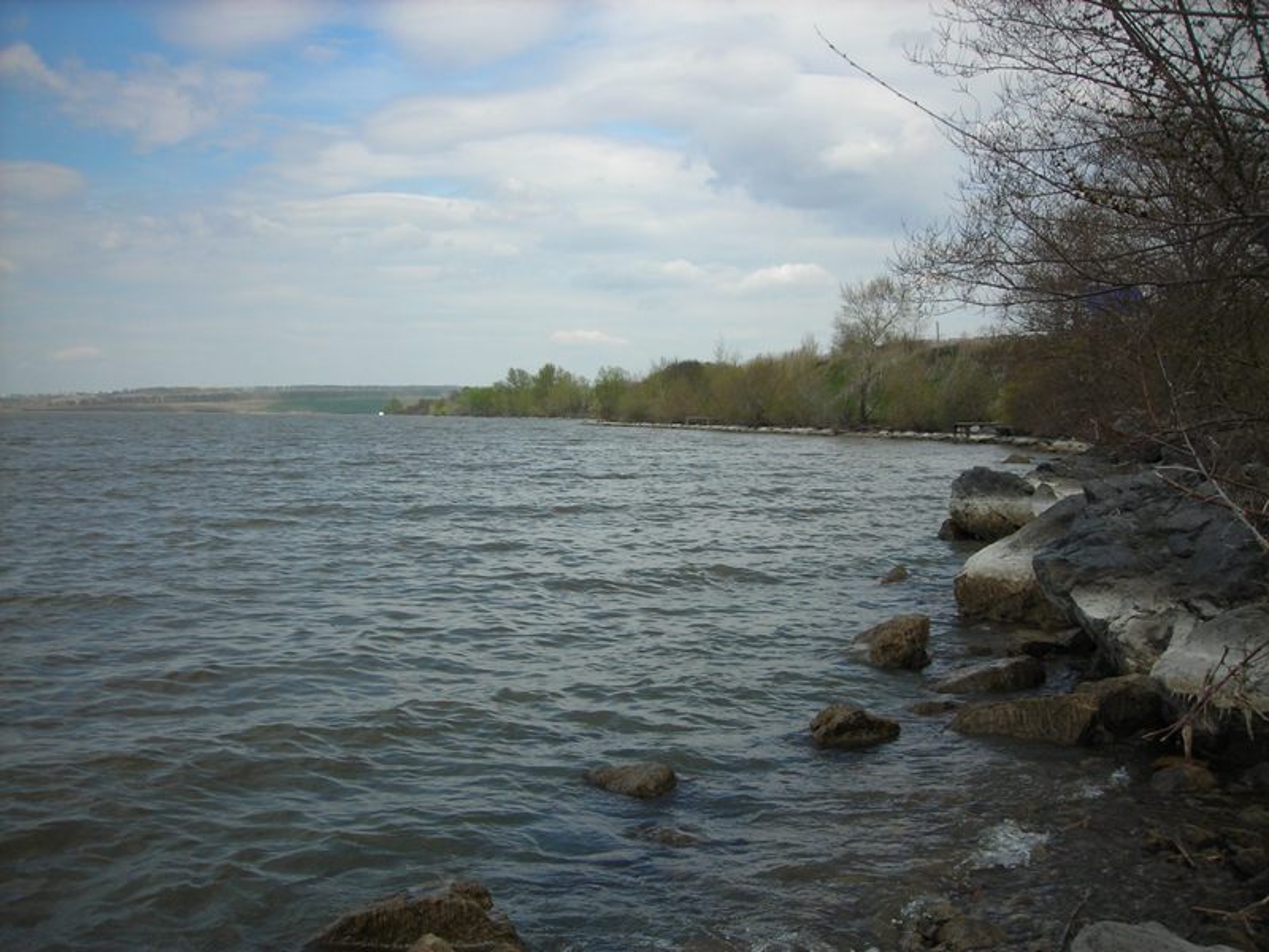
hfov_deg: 49.0
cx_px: 634
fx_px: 1393
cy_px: 476
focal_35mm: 38
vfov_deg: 37.7
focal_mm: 6.3
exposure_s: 1/198
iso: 50
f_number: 6.4
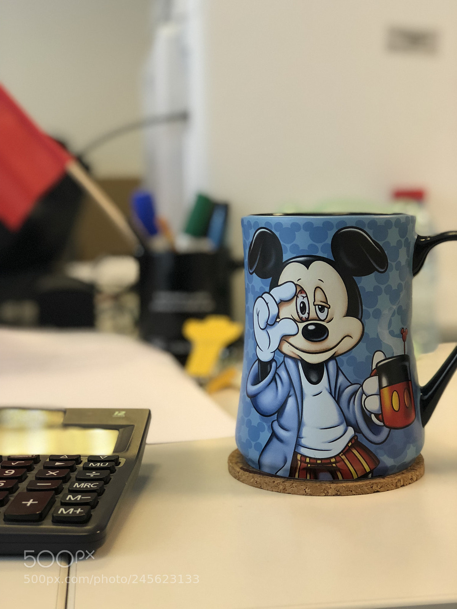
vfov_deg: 33.8
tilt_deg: -7.3
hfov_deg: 25.7
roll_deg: +0.9
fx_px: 1003
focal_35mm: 57
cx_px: 228
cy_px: 304
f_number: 2.8
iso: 160
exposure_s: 1/50
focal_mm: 6.6
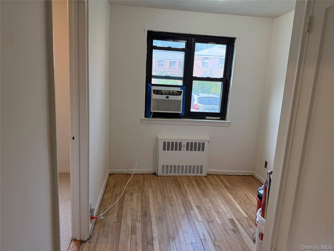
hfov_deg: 71.6
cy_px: 126
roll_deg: -3.5
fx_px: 232
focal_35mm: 24
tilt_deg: -11.1
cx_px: 167
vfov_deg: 56.8
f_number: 1.78
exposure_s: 1/151
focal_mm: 6.76
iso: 200
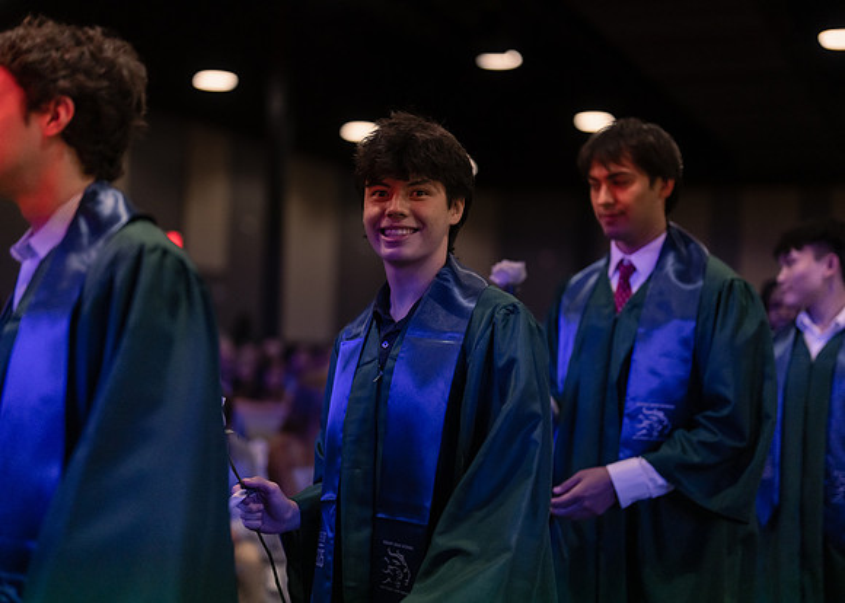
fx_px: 1274
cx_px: 422
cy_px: 302
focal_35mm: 53
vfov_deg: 26.6
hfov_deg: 36.7
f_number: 1.2
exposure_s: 1/500
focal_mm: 50
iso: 1250
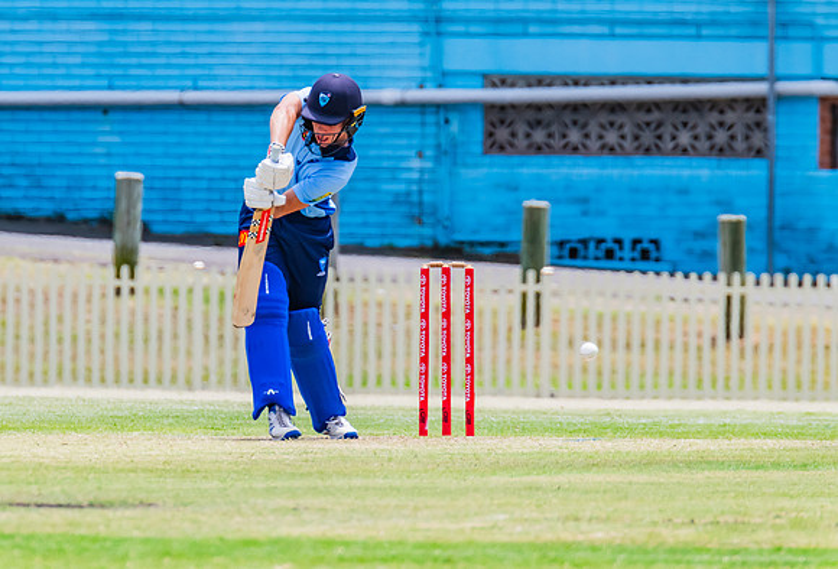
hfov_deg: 2.4
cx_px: 295
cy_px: 211
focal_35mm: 858
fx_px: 20091
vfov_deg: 1.6
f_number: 10
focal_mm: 600
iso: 800
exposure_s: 1/2000
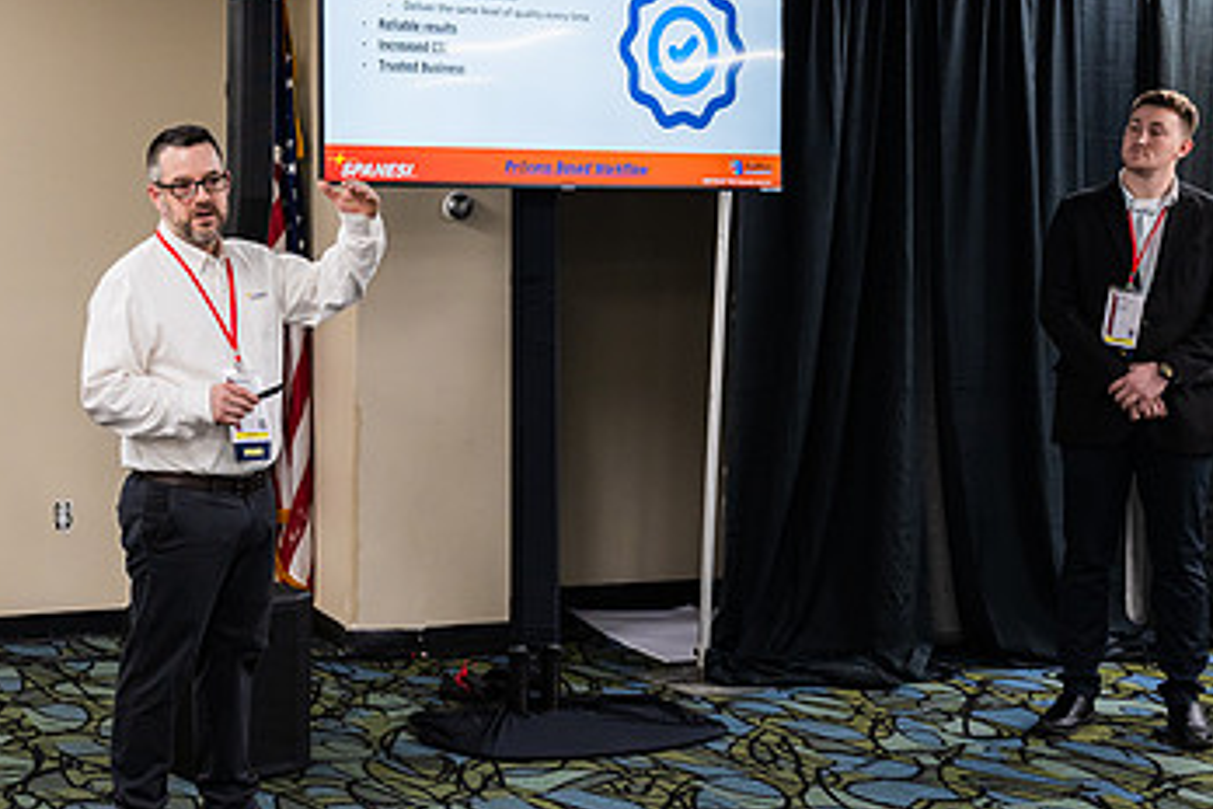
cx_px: 392
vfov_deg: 21.5
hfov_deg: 31.6
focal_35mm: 63
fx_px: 2123
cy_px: 330
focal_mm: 37
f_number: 4
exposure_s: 1/200
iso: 1600
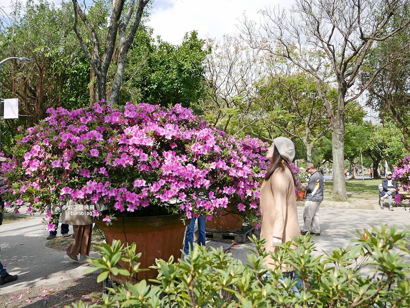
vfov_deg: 49.8
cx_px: 205
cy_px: 154
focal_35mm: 28
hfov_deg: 63.4
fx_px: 332
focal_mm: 14
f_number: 3.5
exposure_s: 1/800
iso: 200
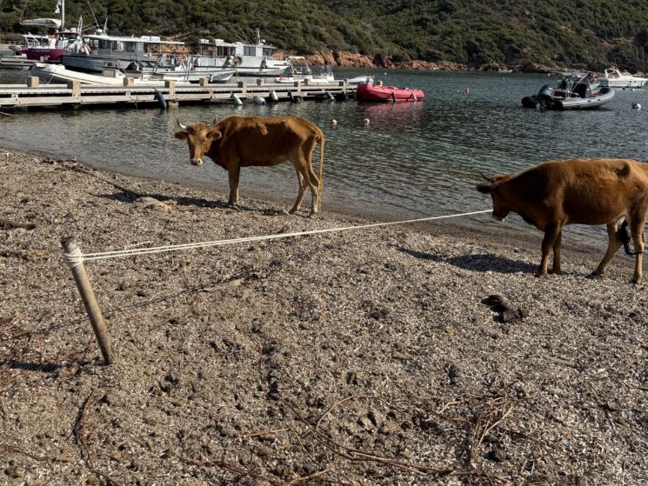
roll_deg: -2.8
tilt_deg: -5.5
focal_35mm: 33
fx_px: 618
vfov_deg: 41.7
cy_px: 122
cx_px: 324
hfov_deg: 55.3
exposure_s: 1/5714
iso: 80
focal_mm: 6.76
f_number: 1.78
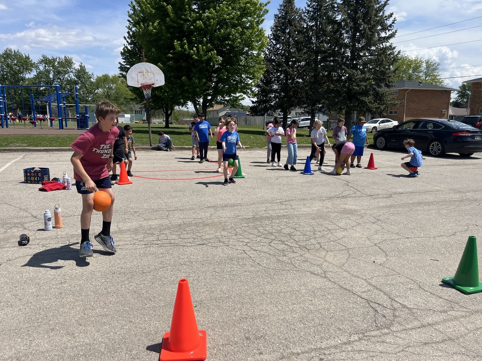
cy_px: 180
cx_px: 241
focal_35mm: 26
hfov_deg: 67.3
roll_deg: -0.8
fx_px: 362
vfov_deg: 53.1
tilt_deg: -10.4
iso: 50
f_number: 1.6
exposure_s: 1/5319
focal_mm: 5.1
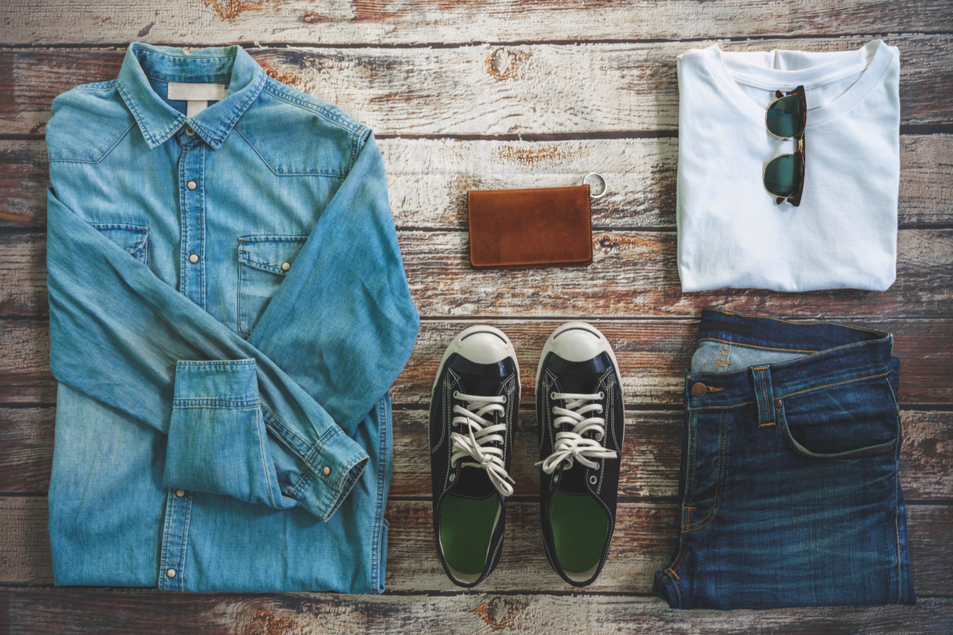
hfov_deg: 60.3
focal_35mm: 31
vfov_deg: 42.3
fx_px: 821
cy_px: 318
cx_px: 476
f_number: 5.6
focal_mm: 31
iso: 200
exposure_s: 1
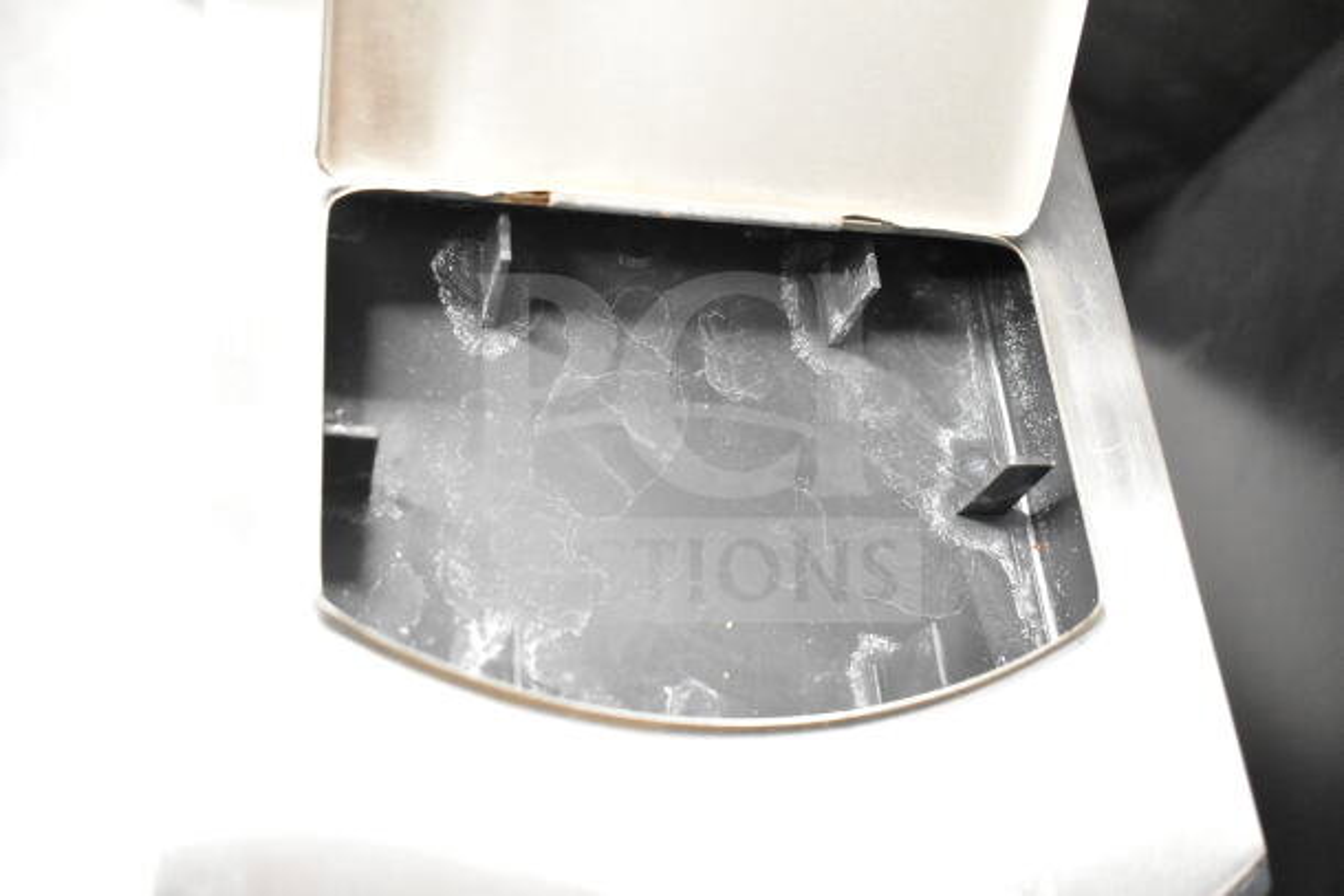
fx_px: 1344
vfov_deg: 36.9
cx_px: 672
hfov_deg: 53.1
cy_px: 448
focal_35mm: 36
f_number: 4
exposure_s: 1/40
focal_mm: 24
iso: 8000
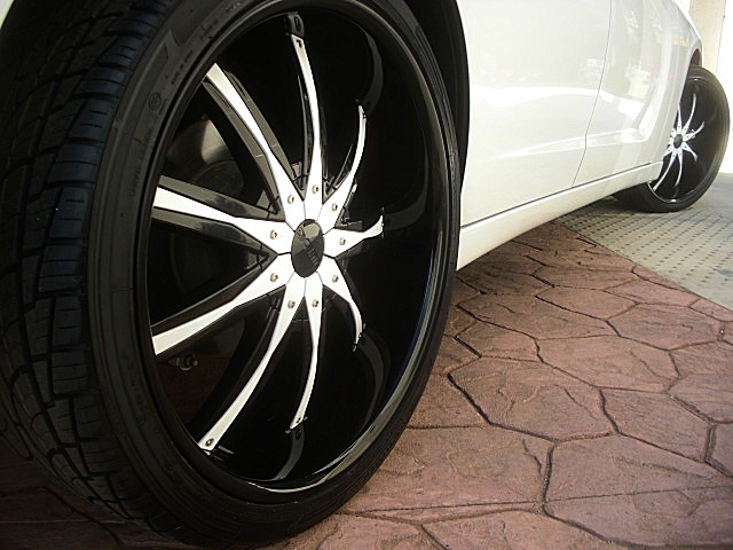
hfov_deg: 51.4
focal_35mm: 36
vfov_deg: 39.7
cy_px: 275
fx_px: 762
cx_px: 366
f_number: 2.8
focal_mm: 6.3
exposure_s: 1/250
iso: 50
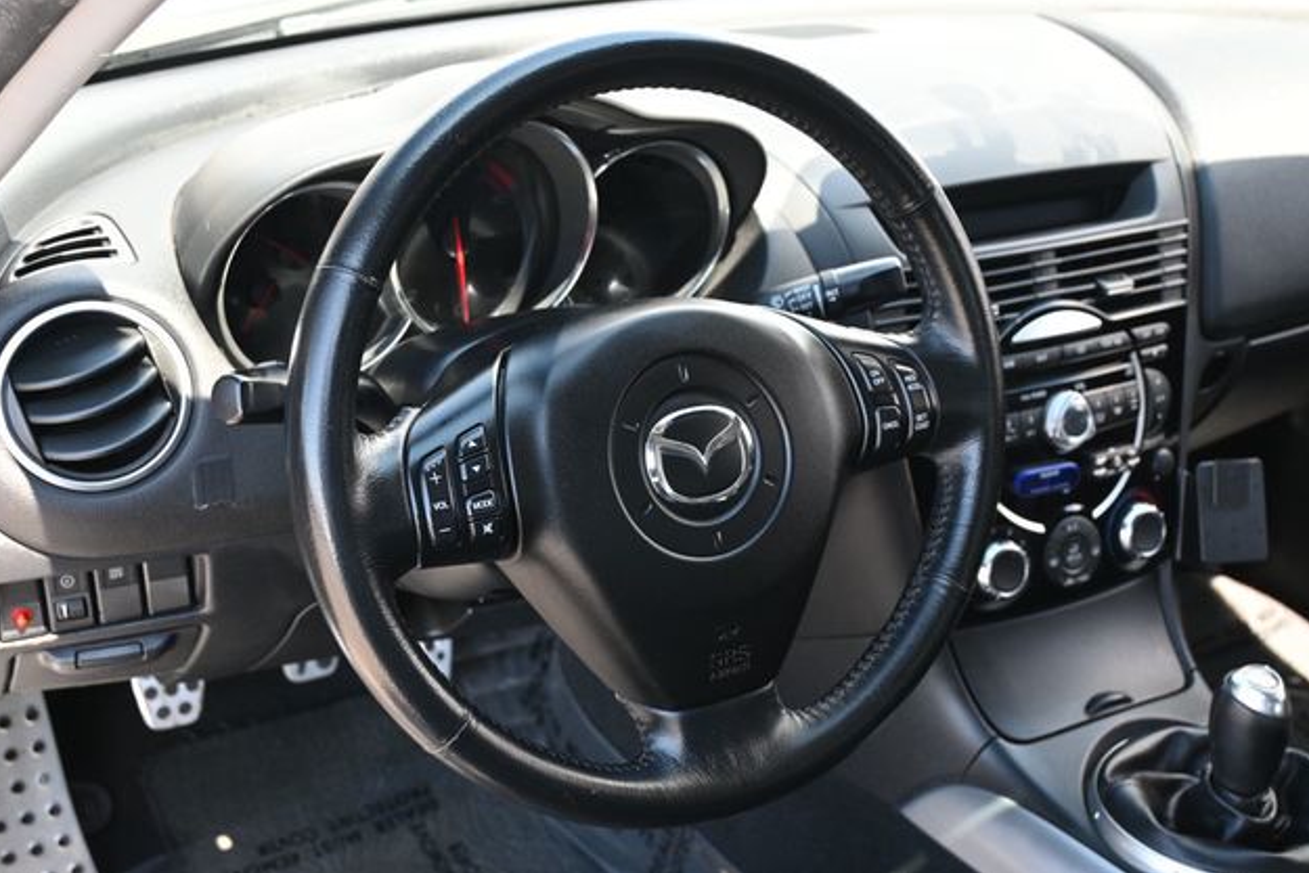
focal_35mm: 43
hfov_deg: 45.4
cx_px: 645
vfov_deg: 31.2
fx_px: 1564
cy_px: 429
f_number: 4.5
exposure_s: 1/125
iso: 720
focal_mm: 28
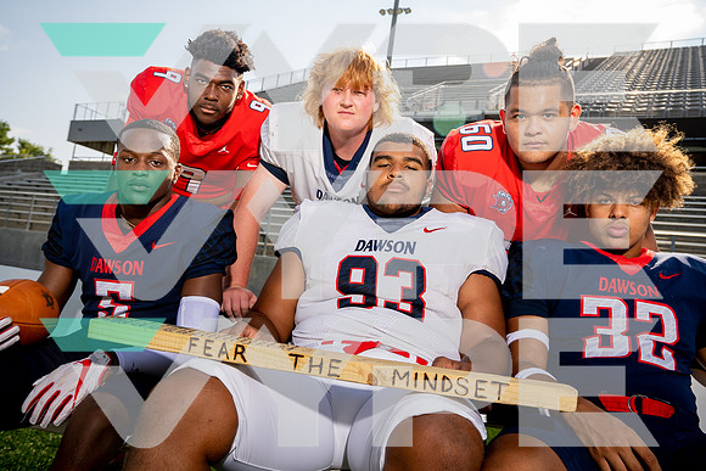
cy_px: 236
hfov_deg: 60.3
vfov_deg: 42.3
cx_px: 353
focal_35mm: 31
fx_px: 608
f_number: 6.3
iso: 100
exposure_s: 1/250
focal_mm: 31
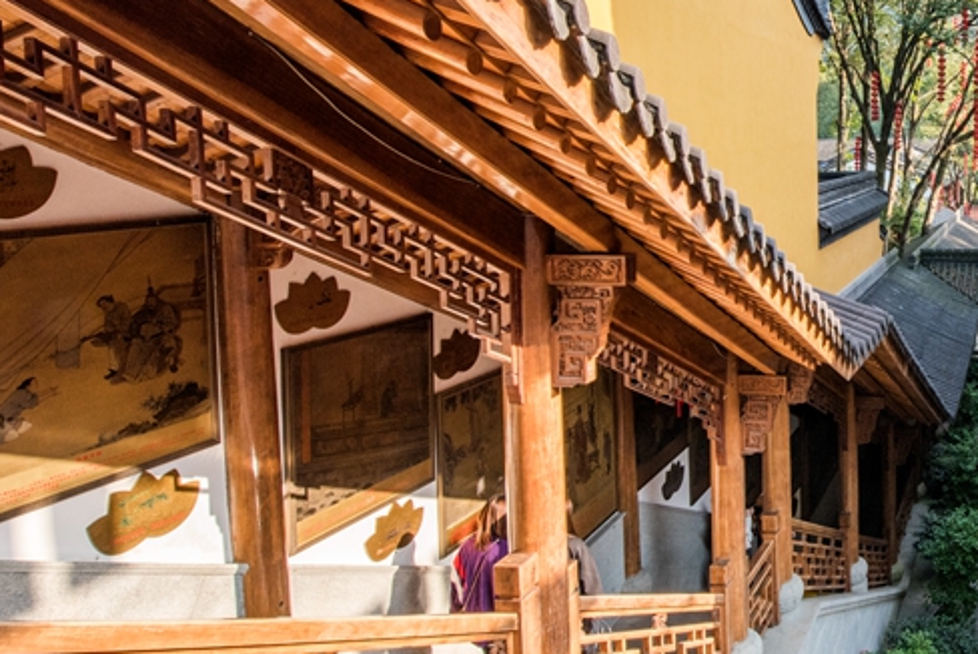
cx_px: 984
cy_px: 180
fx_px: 843
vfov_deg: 41.4
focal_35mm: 31
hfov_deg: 49.0
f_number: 13
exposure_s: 1/100
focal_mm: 14
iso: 500
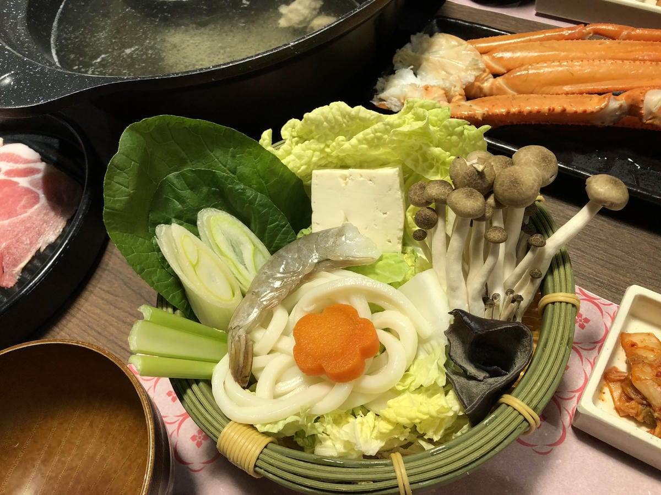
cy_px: 248
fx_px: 535
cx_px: 330
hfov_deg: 63.4
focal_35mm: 28
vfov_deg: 49.7
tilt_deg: -55.2
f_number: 1.8
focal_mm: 3.99
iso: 32
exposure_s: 1/24
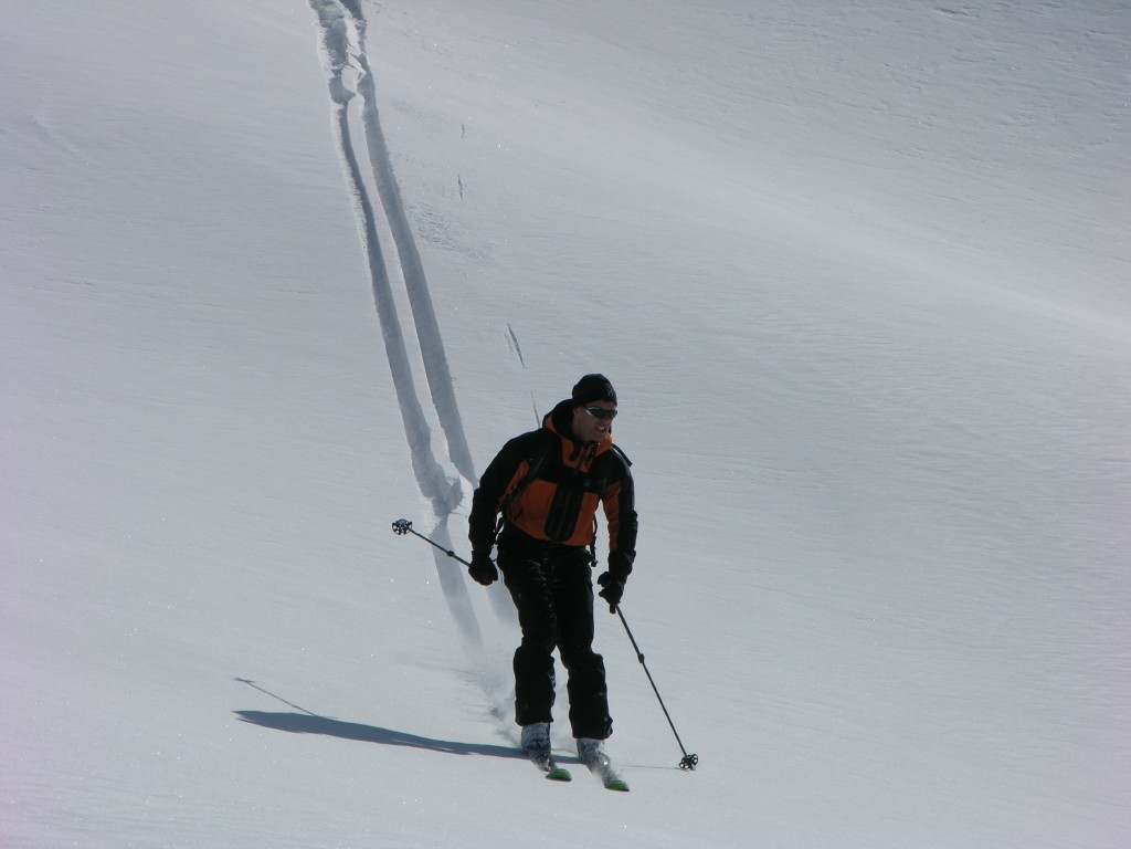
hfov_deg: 7.1
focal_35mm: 280
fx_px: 9148
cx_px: 566
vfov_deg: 5.3
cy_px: 424
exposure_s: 1/556
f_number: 7.4
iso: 50
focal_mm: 71.2
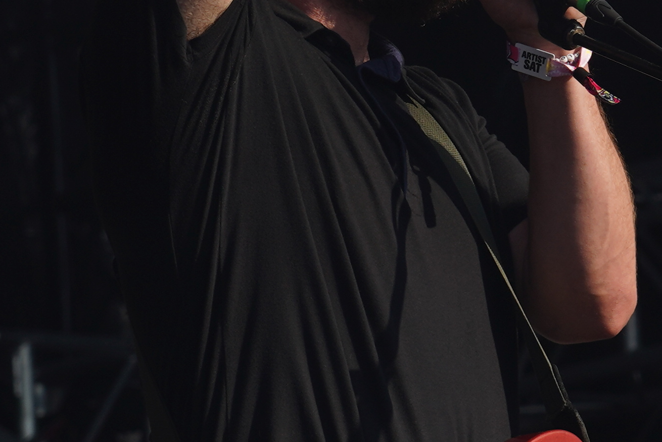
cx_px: 410
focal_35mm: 471
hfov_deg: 4.4
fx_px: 8660
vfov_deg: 2.9
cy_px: 199
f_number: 8
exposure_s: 1/500
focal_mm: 105
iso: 100
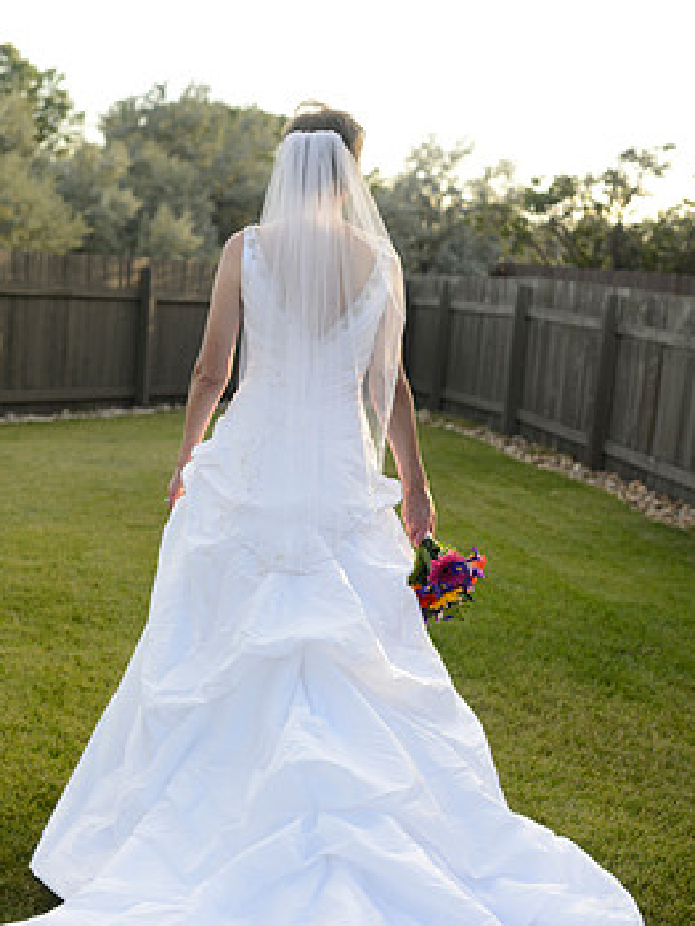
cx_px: 300
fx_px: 1659
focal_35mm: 62
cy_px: 581
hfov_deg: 23.6
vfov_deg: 31.0
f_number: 4.5
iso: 400
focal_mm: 50
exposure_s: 1/400
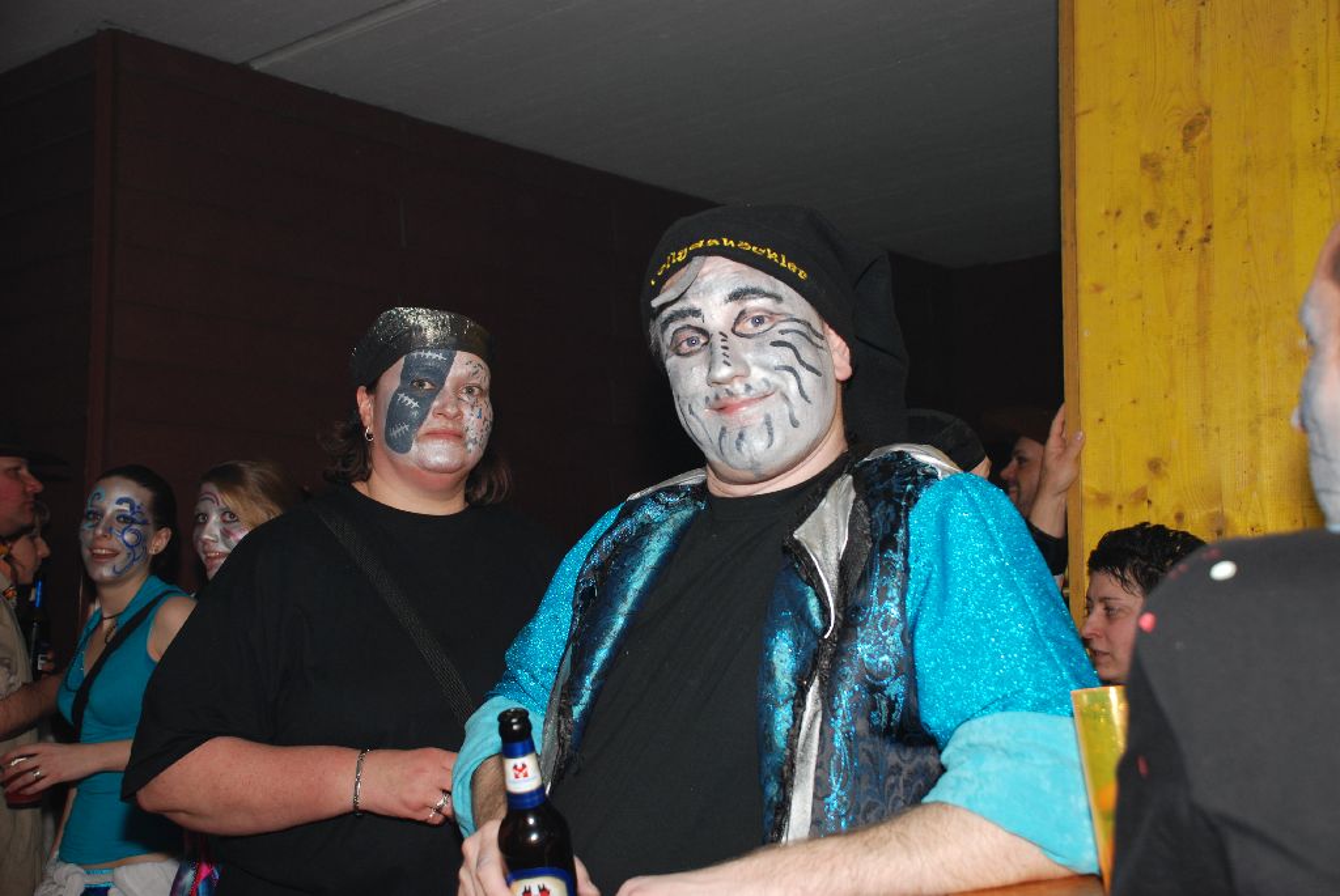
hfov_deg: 42.3
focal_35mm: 46
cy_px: 448
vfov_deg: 29.0
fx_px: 1733
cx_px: 670
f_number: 4.2
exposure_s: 1/60
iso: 200
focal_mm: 31
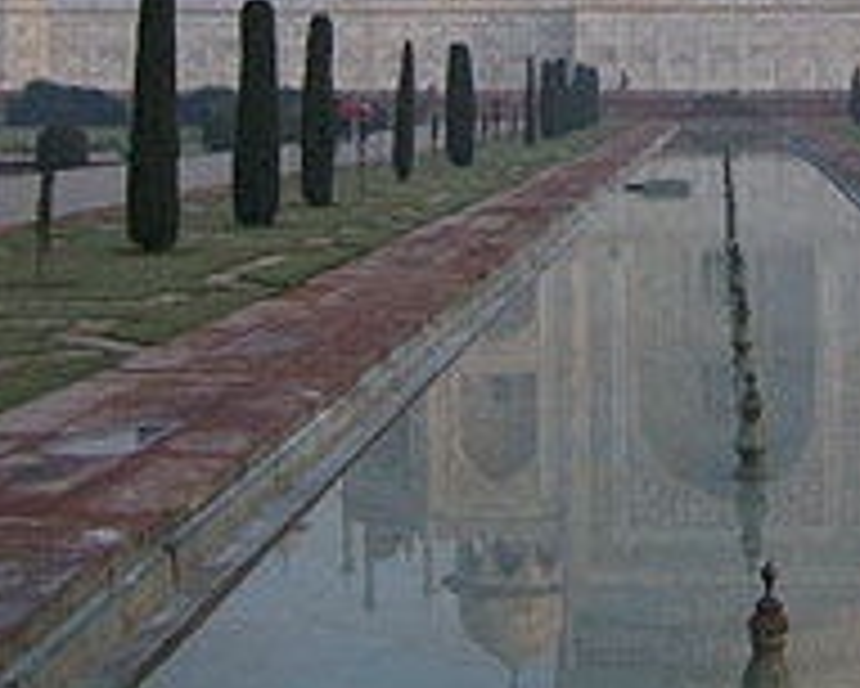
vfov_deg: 18.0
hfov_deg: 22.6
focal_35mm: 83
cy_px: -36
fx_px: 2114
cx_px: 720
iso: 100
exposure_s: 1/352
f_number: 2.8
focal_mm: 6
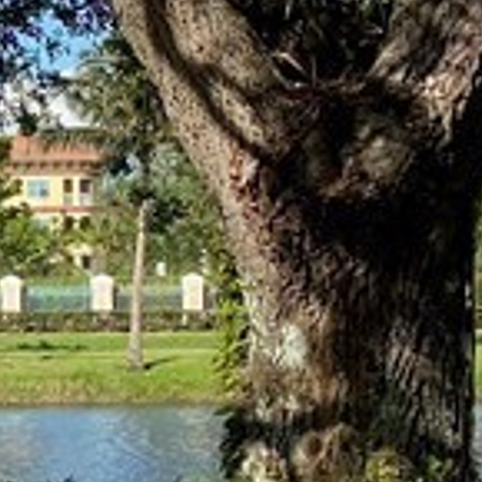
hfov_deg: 9.3
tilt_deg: +2.3
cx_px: -781
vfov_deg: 10.8
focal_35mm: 162
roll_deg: +0.1
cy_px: 219
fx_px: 2552
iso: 32
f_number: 1.8
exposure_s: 1/1565
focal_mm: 4.25
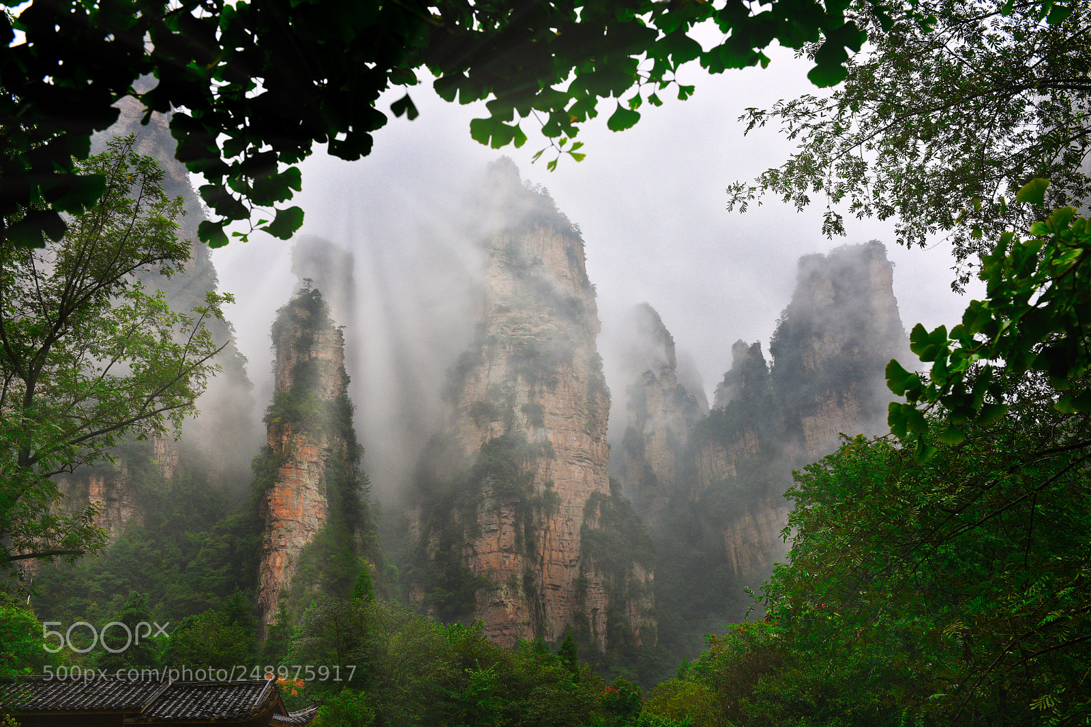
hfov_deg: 55.8
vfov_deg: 38.9
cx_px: 546
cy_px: 364
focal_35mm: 34
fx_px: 1030
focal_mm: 34
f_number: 8
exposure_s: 1/160
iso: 250
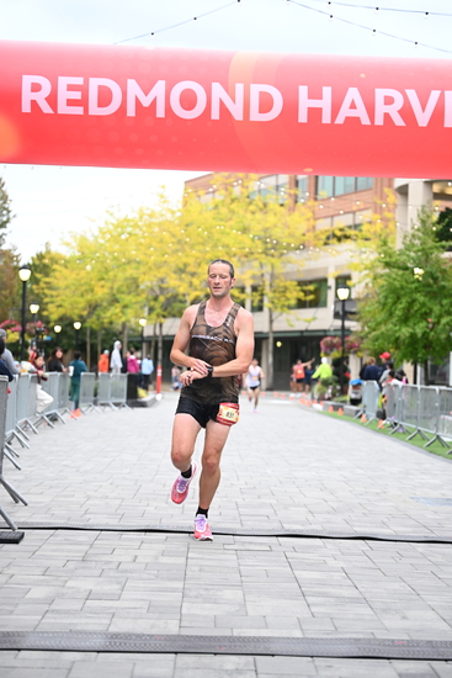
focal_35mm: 71
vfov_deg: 28.4
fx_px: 1336
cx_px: 226
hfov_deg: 19.2
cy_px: 339
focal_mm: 71
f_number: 2.8
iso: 1600
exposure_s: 1/800
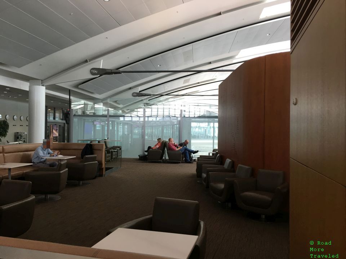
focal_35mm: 29
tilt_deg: +1.3
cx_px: 173
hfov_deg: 61.7
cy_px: 130
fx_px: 290
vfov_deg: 48.2
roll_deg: -0.3
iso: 25
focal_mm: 4.15
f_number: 2.2
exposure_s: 1/15
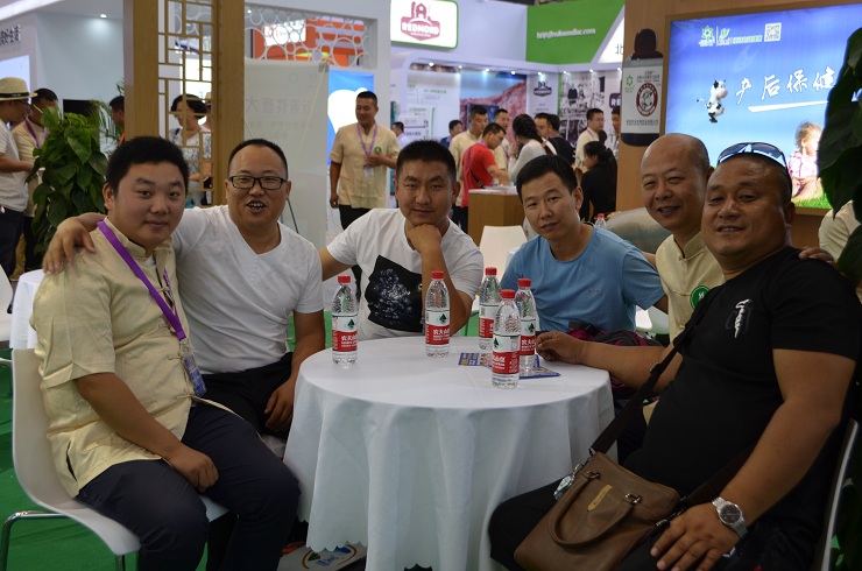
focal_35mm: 39
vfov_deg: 34.1
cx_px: 431
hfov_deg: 49.6
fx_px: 932
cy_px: 286
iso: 400
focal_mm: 26
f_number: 4.5
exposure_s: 1/80
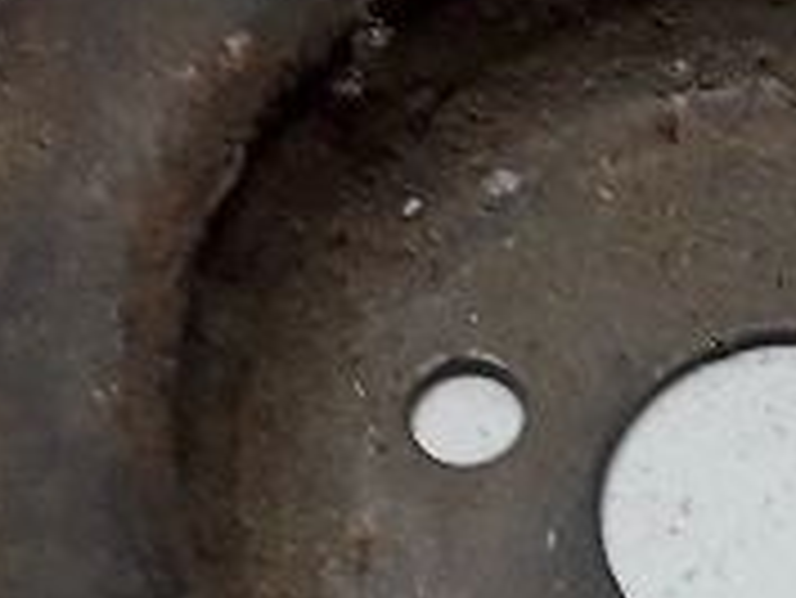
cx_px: 621
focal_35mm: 156
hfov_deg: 12.6
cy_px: 288
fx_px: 3590
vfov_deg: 9.5
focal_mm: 3.6
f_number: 1.9
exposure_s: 1/33
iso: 160
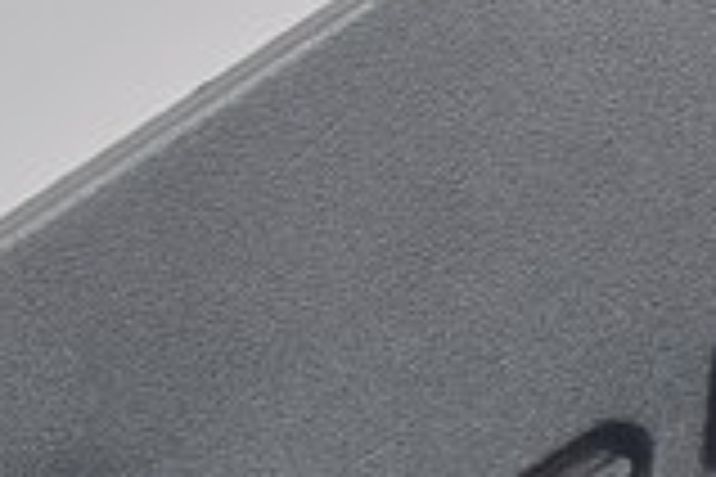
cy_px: -63
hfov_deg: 2.9
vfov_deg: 1.9
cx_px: 2017
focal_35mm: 713
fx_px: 14180
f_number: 14
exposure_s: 1/125
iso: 80
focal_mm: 105
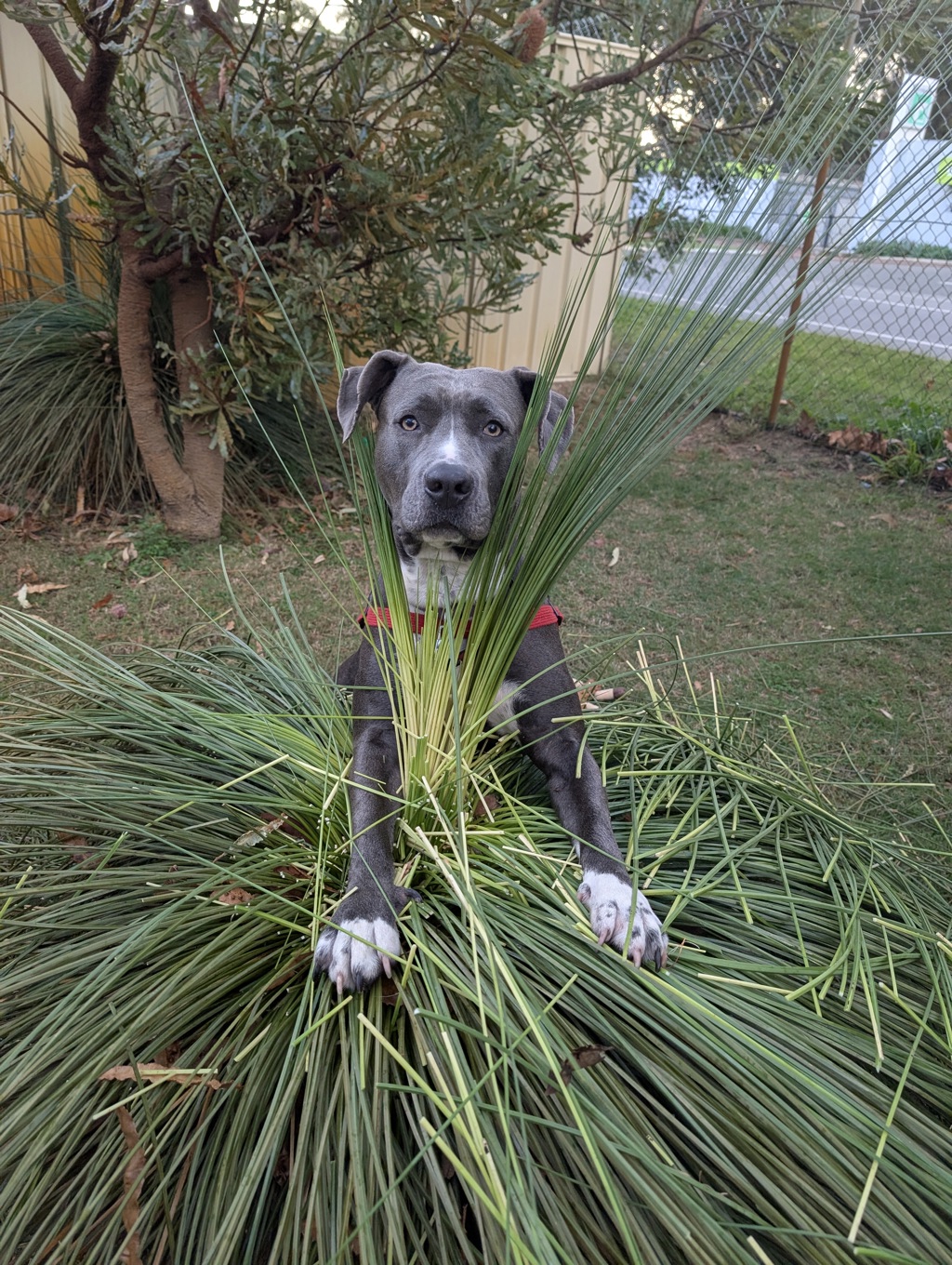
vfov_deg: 71.5
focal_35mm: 24
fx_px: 878
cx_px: 476
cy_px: 632
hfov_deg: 56.9
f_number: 1.68
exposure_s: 1/368
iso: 123
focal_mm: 6.9
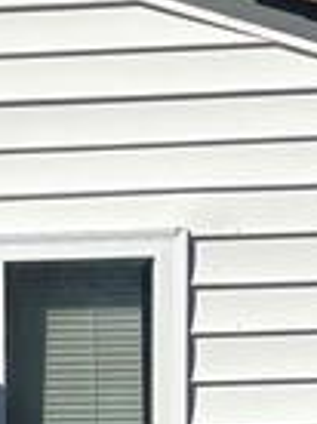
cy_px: 704
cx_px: -945
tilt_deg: +0.0
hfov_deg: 6.3
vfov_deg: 9.8
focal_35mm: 193
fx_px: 2364
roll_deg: +1.9
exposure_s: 1/8850
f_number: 1.6
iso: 50
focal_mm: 5.96
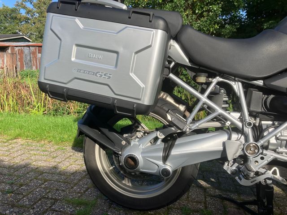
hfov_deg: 63.4
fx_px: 232
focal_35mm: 28
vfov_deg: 49.7
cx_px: 144
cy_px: 108
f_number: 1.8
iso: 32
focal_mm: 3.99
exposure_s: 1/1116
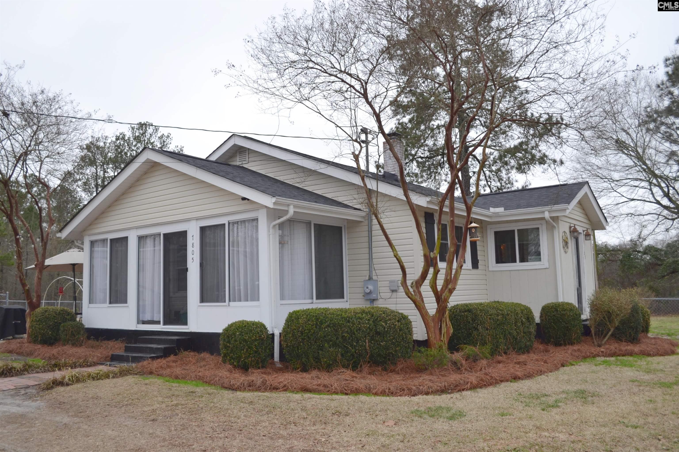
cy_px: 226
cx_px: 340
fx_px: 566
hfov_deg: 61.9
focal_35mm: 30
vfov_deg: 43.6
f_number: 4
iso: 100
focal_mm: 20
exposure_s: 1/160
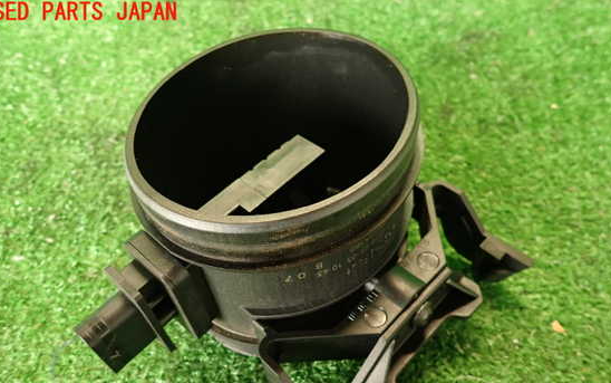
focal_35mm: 29
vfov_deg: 42.7
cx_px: 309
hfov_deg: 64.6
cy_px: 250
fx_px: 483
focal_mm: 4.5
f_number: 2
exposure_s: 1/30
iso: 320
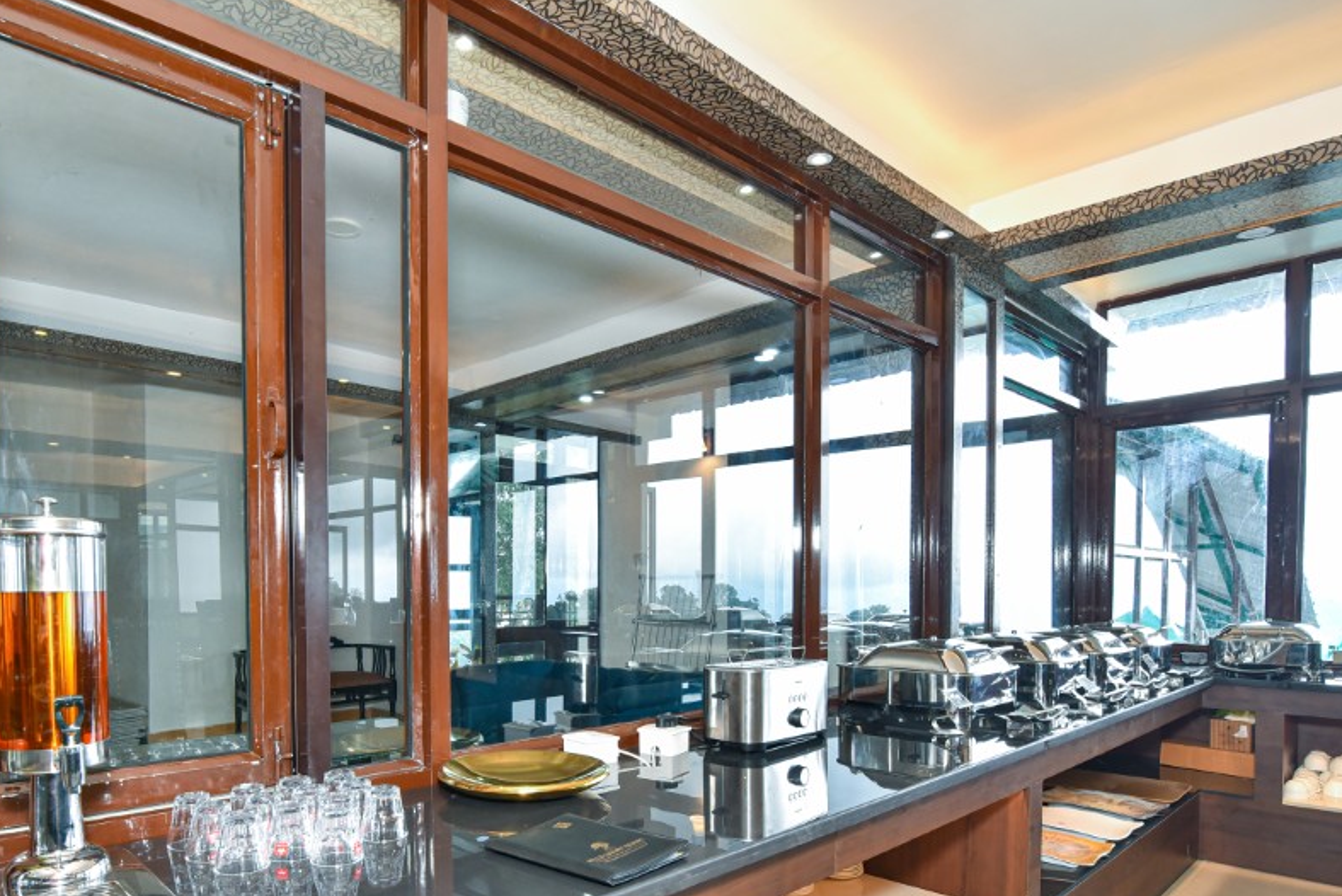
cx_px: 580
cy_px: 602
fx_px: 820
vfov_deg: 56.0
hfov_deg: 78.1
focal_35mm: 22
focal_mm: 16
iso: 800
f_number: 8
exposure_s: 1/100
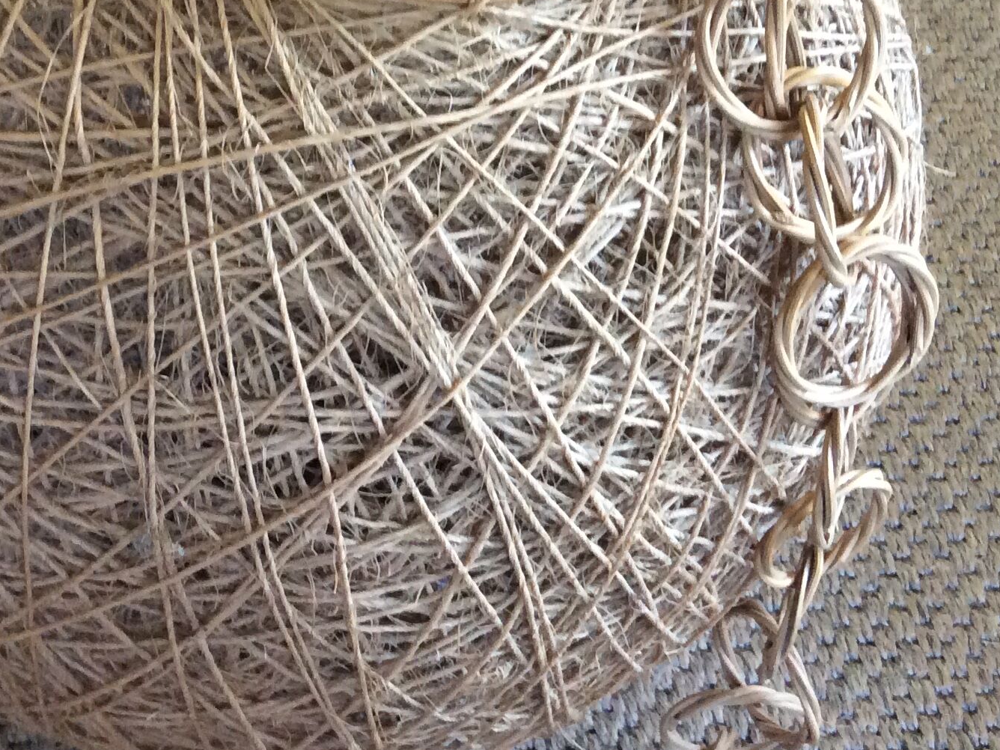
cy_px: 144
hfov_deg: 31.1
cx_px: 406
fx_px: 1791
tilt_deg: -49.7
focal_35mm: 62
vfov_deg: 23.3
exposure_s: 1/25
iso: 160
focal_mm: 3.3
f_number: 2.4
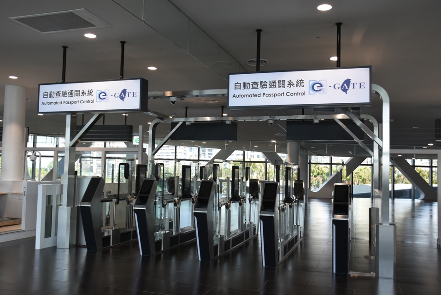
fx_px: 423
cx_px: 220
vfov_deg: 38.4
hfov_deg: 55.1
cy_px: 148
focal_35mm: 34
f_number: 5.6
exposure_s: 1/125
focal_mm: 23
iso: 400
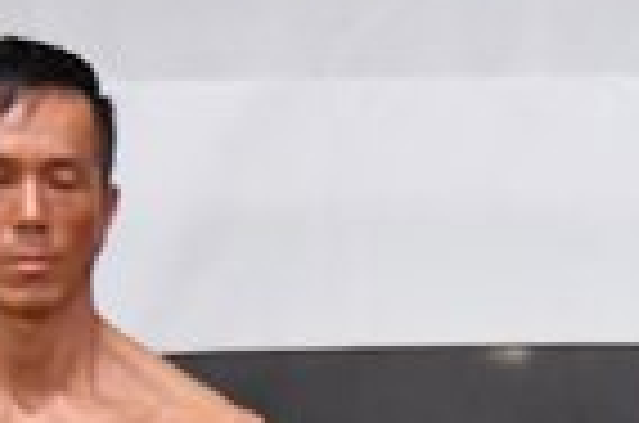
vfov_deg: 1.2
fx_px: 19534
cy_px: 1026
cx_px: 1258
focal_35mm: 1103
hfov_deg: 1.9
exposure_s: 1/400
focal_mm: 135
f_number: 5.6
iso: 6400
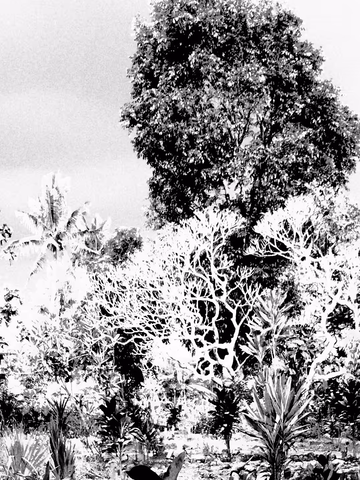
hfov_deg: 22.0
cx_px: 281
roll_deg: +1.1
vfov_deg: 27.7
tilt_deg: -4.2
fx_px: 915
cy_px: 475
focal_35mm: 66
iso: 32
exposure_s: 1/287
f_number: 2.2
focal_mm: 4.15
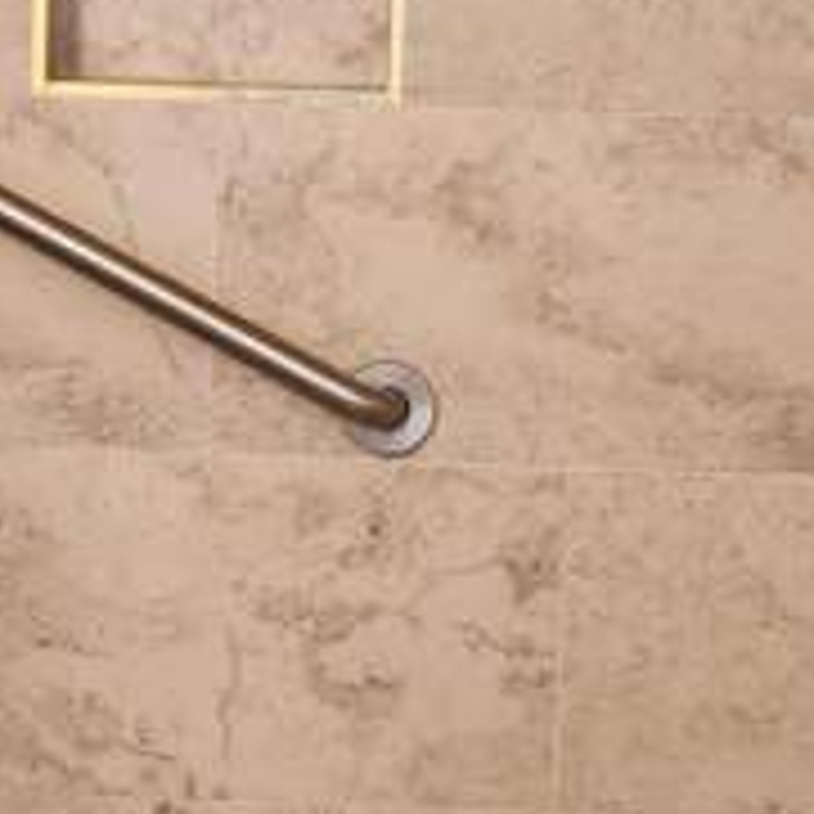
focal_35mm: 72
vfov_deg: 23.9
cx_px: 211
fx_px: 1916
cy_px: 256
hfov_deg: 23.8
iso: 800
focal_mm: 5.4
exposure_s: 1/120
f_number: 1.8
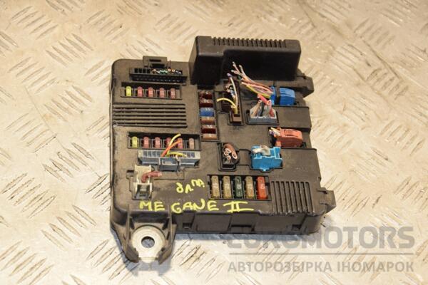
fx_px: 892
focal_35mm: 75
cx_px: 214
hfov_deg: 27.0
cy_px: 142
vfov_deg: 18.2
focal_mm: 50
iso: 800
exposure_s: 1/200
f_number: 6.3
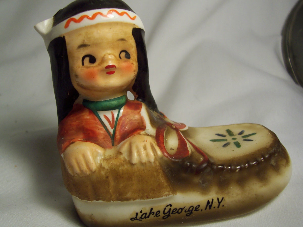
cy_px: 114
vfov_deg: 38.7
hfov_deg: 50.1
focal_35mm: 37
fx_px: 324
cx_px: 152
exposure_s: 1/250
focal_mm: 5.6
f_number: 2.8
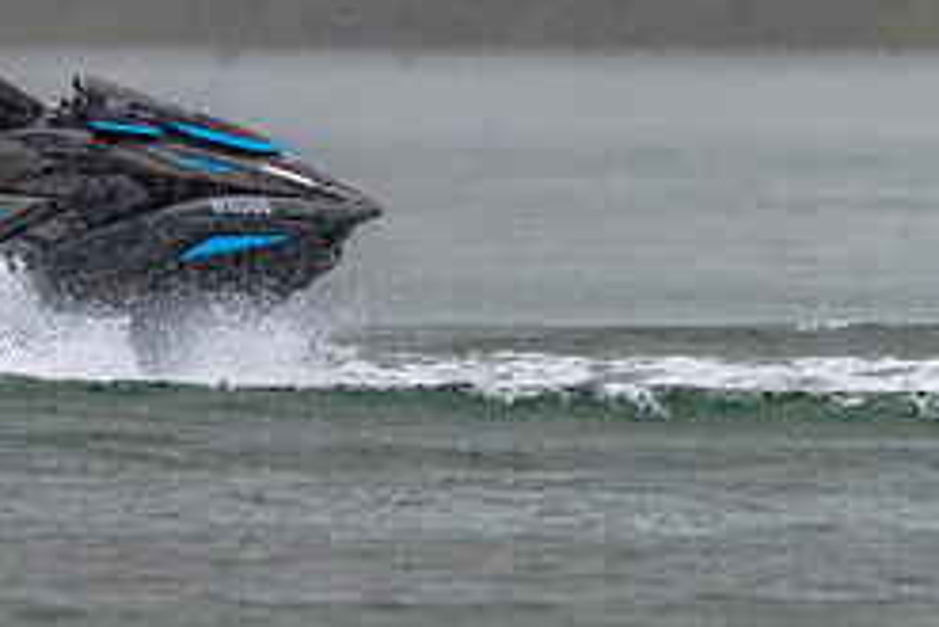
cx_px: -222
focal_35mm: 1669
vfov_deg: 0.8
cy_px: 167
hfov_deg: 1.2
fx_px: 43557
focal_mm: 600
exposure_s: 1/500
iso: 800
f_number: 6.3
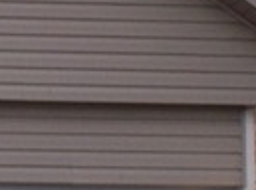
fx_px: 1431
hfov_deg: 9.9
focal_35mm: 194
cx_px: -133
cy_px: 162
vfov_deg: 7.6
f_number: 3.9
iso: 125
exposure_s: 1/60
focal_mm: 6.4
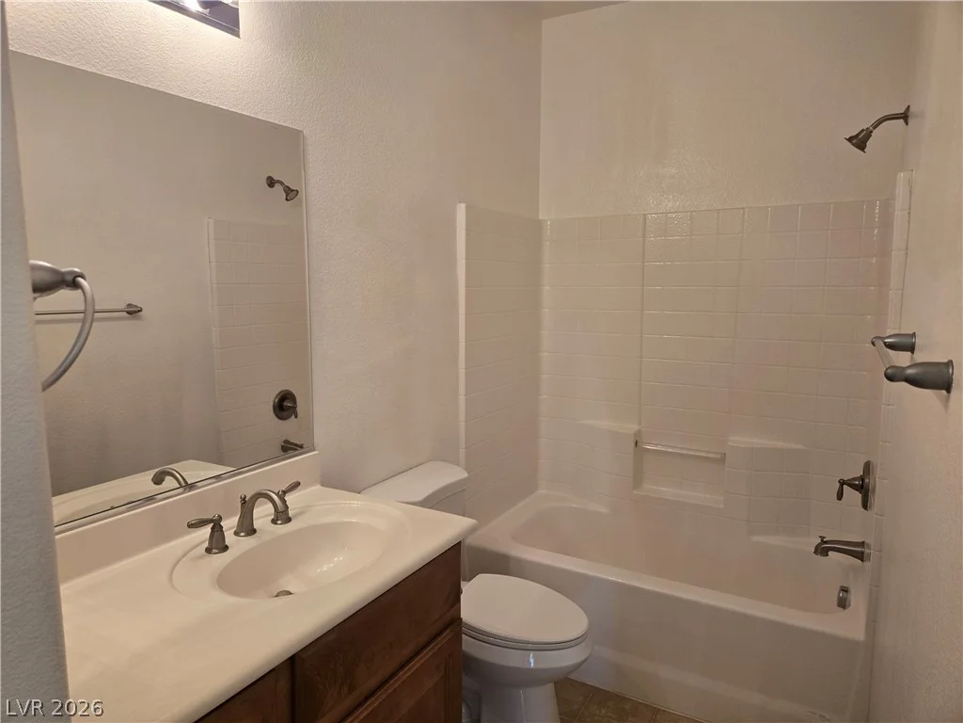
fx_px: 640
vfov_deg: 58.9
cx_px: 482
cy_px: 362
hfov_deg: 73.9
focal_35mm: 23
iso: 125
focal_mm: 5.4
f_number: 1.8
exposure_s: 1/120
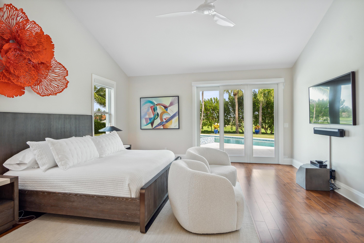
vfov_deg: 67.4
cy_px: 122
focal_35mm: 18
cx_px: 182
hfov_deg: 90.0
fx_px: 182
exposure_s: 1/3.33
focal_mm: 12
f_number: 9
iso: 200
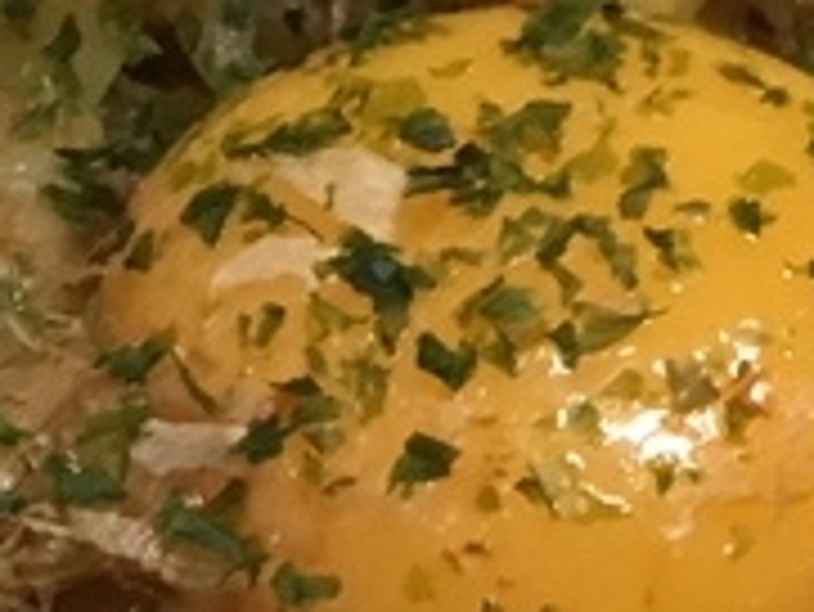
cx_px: 508
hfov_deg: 10.3
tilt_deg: -57.3
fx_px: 4518
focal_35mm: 192
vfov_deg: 7.6
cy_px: 824
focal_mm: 4.15
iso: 200
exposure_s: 1/33
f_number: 2.2
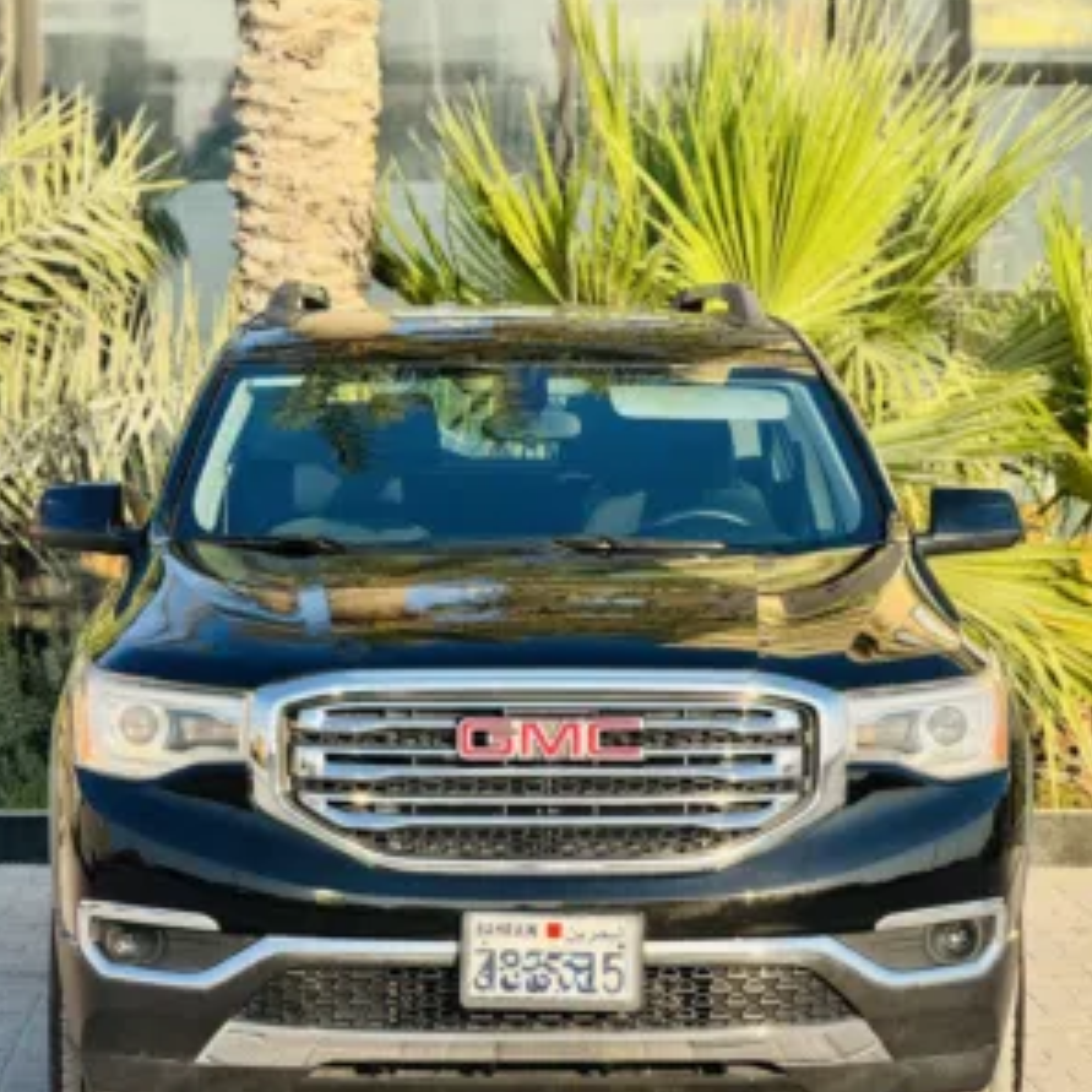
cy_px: 548
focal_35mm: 143
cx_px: 544
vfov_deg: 12.2
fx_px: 5104
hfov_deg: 12.2
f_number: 2.8
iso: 50
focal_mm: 15.66
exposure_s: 1/428
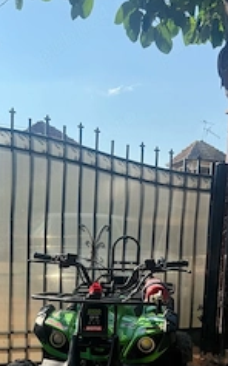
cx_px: 117
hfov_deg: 29.8
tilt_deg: -2.9
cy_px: 286
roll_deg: -1.7
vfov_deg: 44.3
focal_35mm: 43
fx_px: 428
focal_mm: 6.76
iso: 100
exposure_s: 1/3021
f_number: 1.78
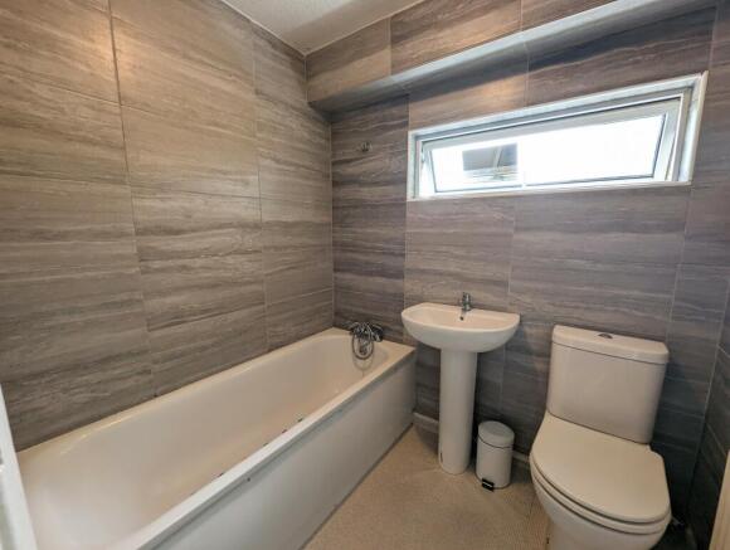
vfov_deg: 90.1
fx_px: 275
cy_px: 275
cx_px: 365
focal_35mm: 13
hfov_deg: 106.1
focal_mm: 1.95
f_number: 2.2
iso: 75
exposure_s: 1/25
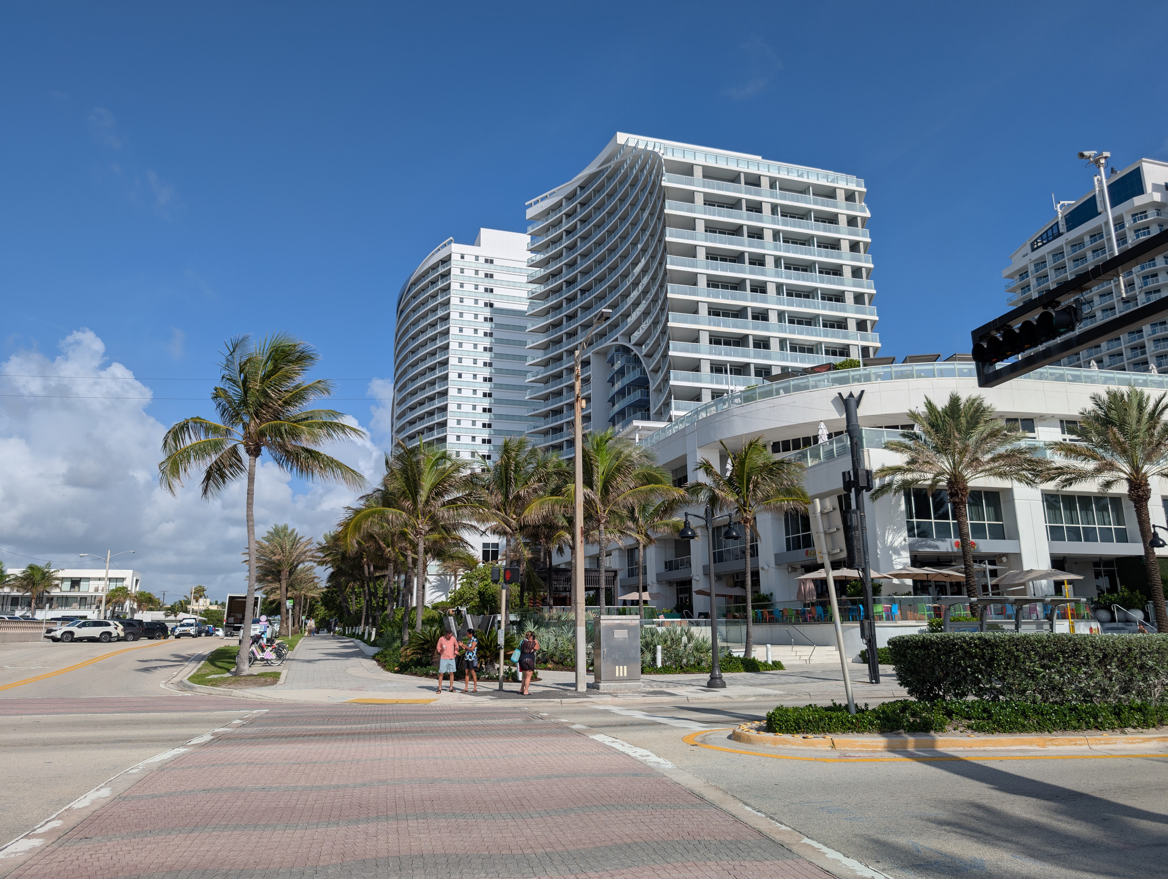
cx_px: 584
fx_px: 811
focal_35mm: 24
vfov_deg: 56.9
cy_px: 440
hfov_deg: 71.5
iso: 20
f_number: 1.68
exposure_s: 1/2667
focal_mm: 6.9
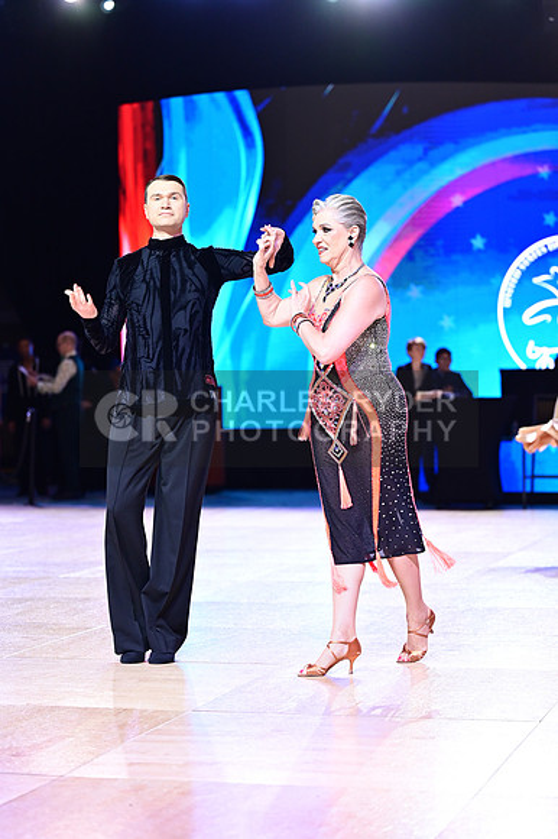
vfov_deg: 23.7
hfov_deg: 15.9
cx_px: 279
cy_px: 420
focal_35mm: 86
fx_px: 2002
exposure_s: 1/320
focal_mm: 86
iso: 1600
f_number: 2.8
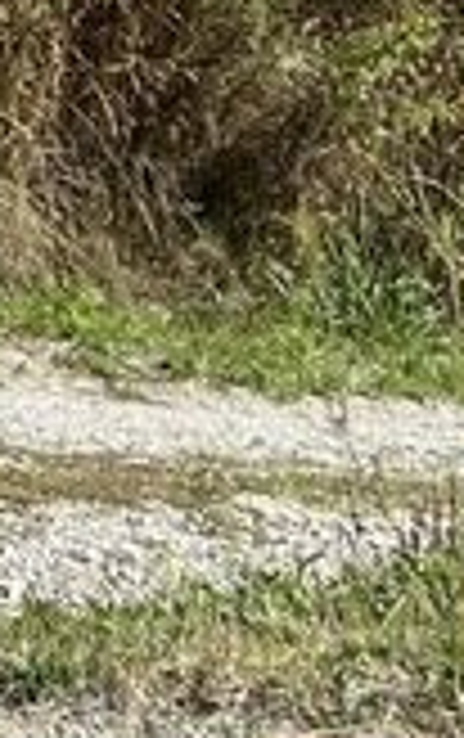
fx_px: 3468
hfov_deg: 6.8
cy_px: -490
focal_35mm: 172
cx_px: -987
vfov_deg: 11.5
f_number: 1.5
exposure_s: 1/3356
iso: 50
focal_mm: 5.7
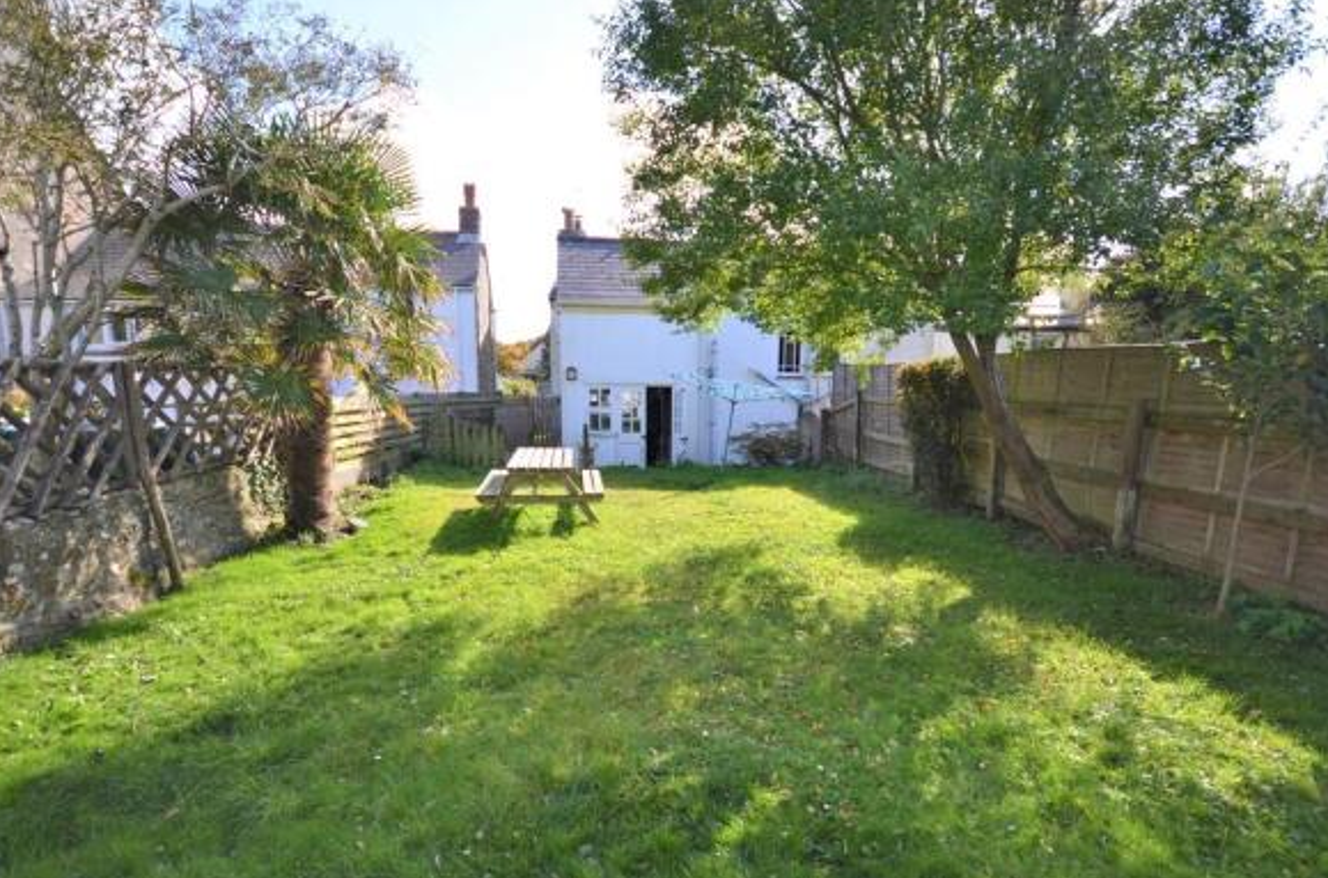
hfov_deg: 93.4
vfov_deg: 70.0
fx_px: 626
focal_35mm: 17
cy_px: 475
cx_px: 656
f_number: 4.5
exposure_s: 1/200
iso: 100
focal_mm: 10
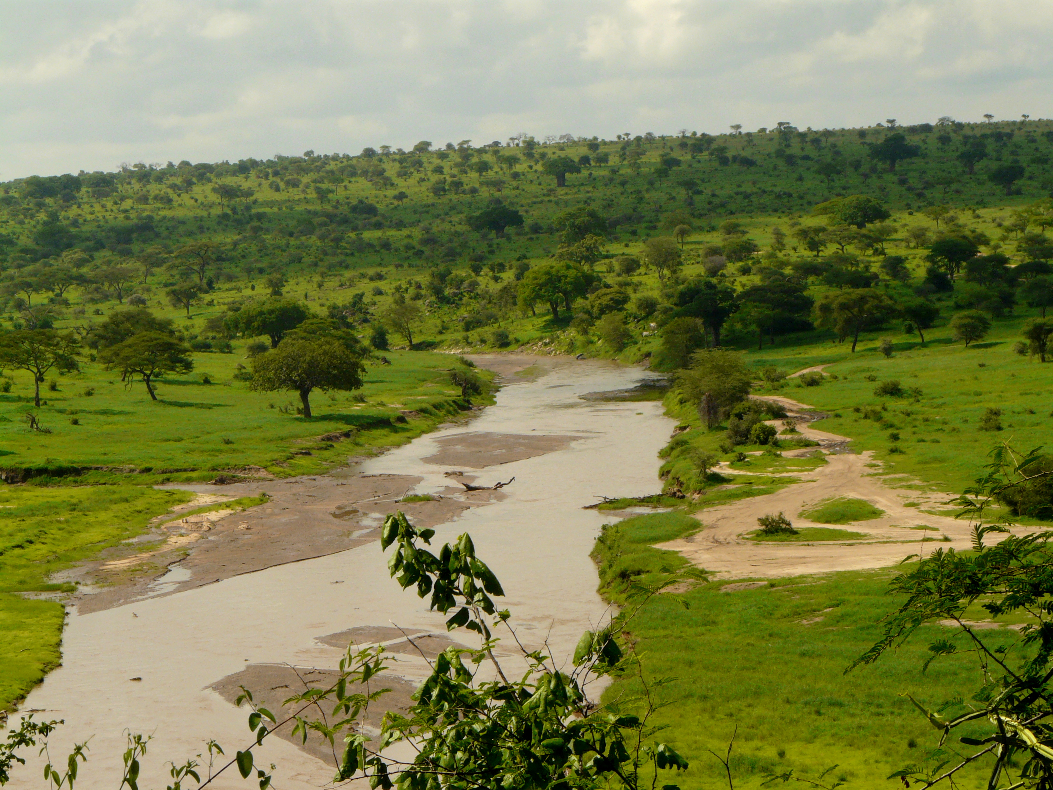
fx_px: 3985
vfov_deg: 11.3
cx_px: 526
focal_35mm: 131
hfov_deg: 15.1
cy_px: 395
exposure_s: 1/400
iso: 100
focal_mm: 21.6
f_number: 8
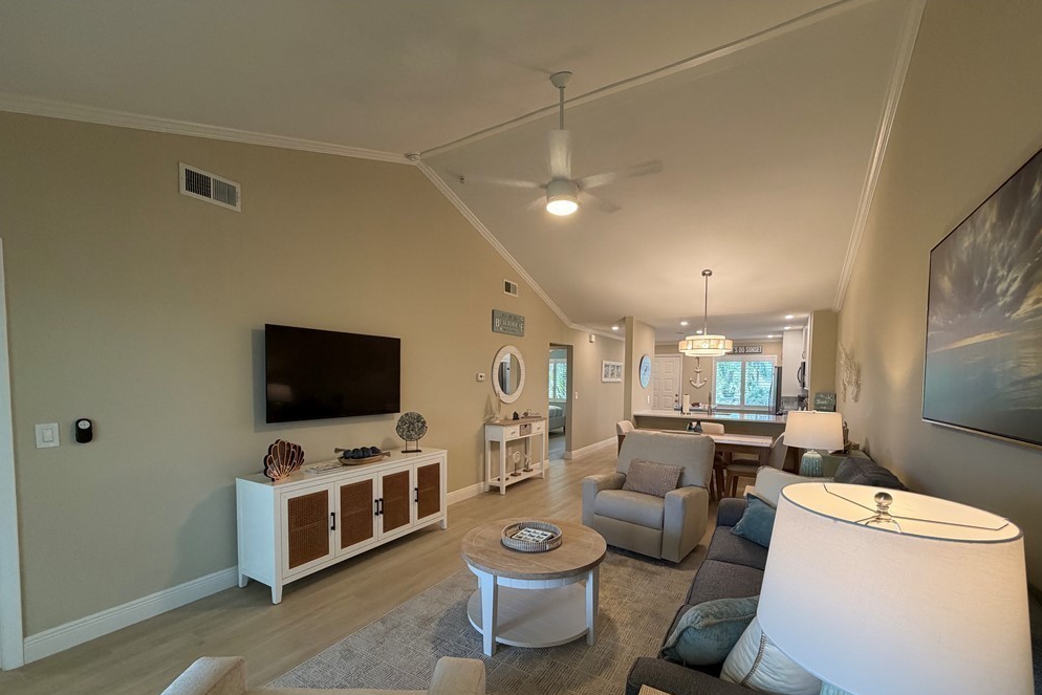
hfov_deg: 100.4
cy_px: 399
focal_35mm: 15
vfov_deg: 76.9
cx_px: 534
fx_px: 434
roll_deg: +0.1
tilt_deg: -3.0
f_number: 2.2
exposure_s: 1/120
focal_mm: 2.22
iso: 320
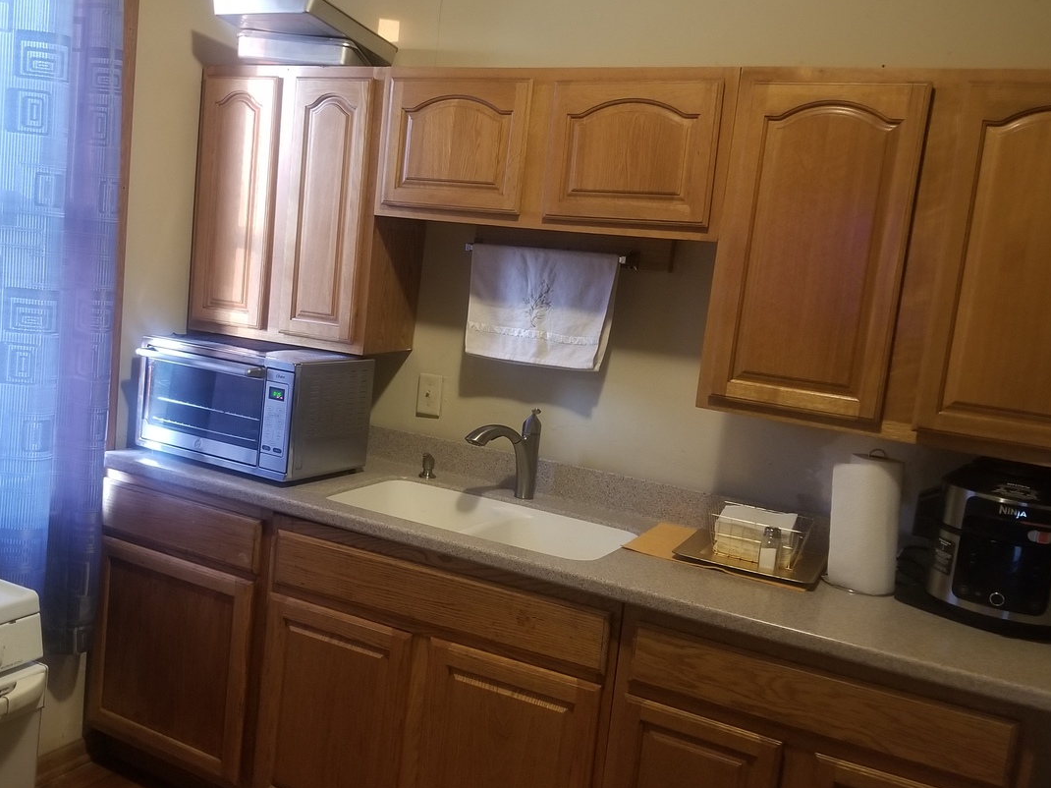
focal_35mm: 35
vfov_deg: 40.7
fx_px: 1062
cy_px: 387
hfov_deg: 52.0
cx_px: 389
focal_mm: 4.25
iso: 250
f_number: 1.7
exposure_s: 1/12
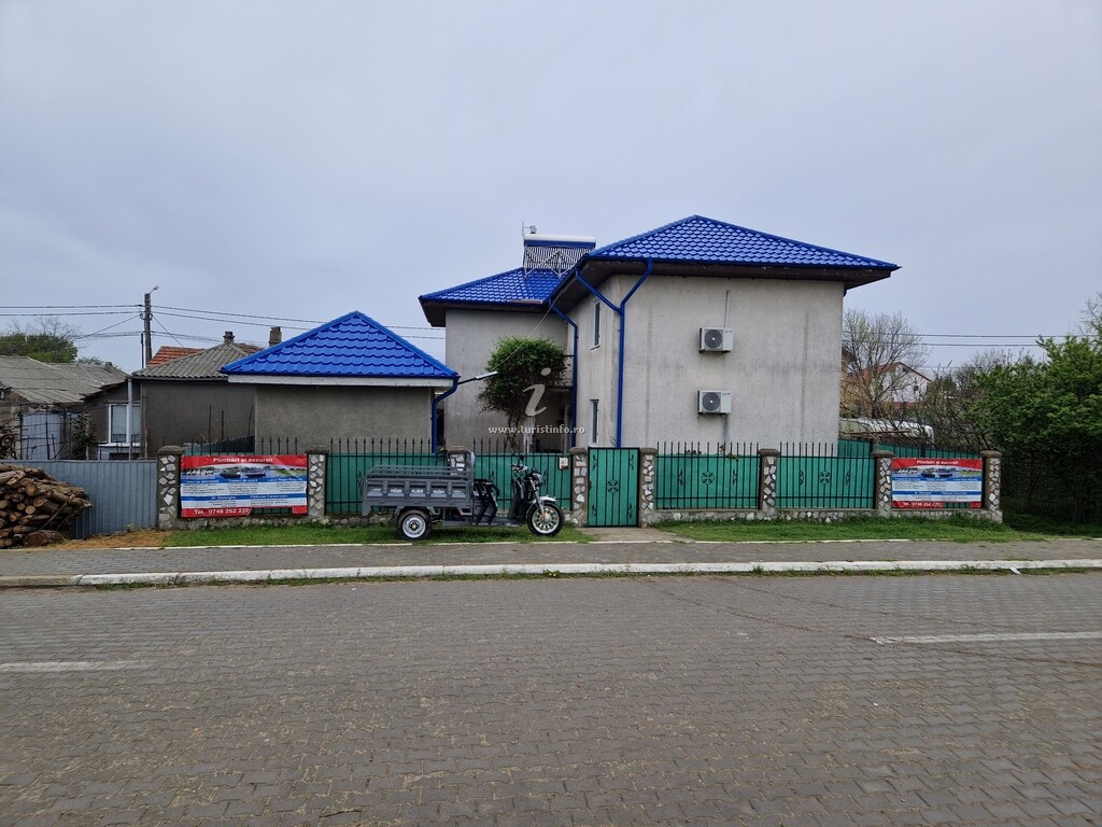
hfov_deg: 73.9
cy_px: 414
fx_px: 732
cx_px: 551
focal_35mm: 23
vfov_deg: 58.9
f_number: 1.8
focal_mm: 5.4
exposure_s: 1/526
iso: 50
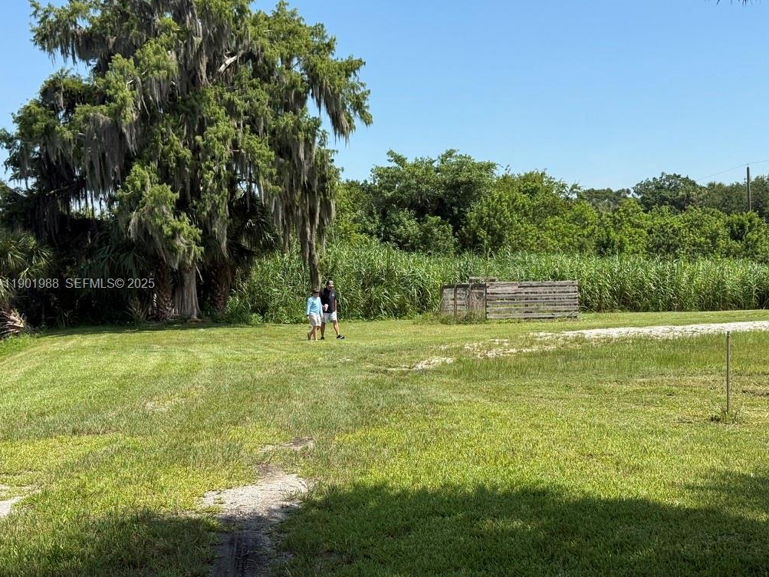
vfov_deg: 29.7
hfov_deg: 38.9
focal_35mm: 49
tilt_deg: +1.9
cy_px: 285
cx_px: 386
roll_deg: +0.0
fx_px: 1088
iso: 64
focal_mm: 6.76
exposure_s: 1/3096
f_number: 1.78
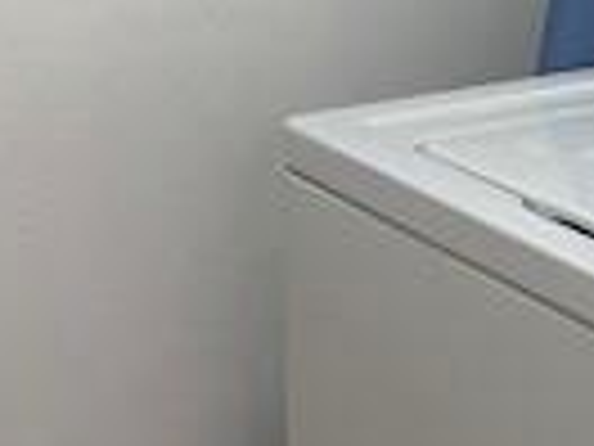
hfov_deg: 13.3
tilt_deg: -8.8
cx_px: 594
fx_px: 2505
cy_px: -167
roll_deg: -0.3
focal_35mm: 146
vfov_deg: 9.9
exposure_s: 1/60
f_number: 1.78
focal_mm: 6.76
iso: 125
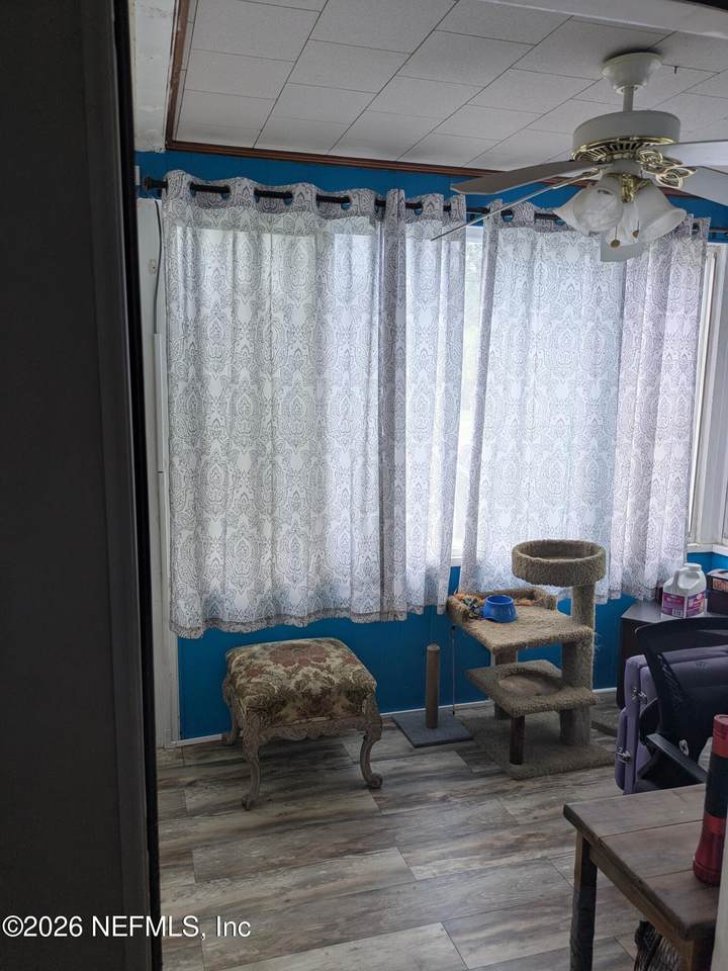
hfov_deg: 54.9
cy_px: 486
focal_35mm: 25
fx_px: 701
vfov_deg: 69.4
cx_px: 364
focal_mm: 5.43
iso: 71
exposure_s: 1/120
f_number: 1.89
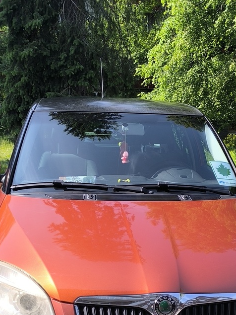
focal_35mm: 58
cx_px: 151
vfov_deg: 32.4
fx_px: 527
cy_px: 245
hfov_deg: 25.2
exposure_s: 1/505
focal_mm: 6.14
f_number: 1.65
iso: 50
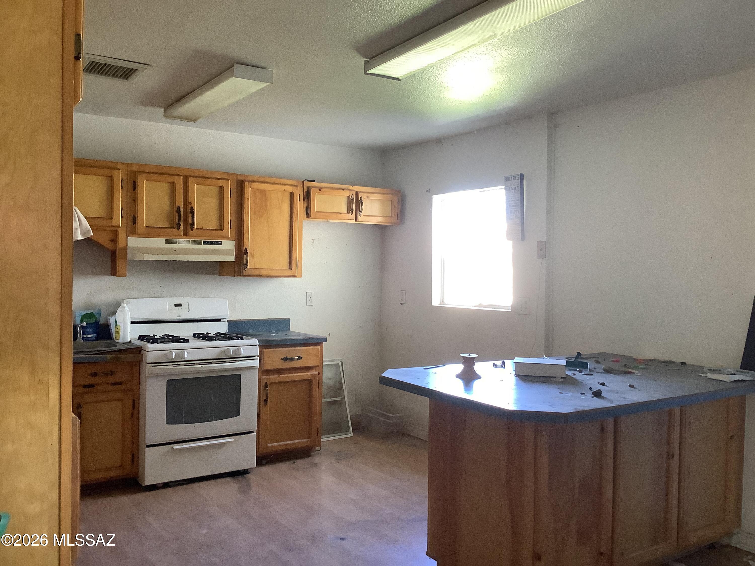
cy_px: 283
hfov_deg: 58.4
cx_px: 378
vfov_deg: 45.4
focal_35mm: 31
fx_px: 676
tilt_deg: -2.2
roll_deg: -0.6
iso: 250
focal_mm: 3.3
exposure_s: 1/60
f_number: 2.4
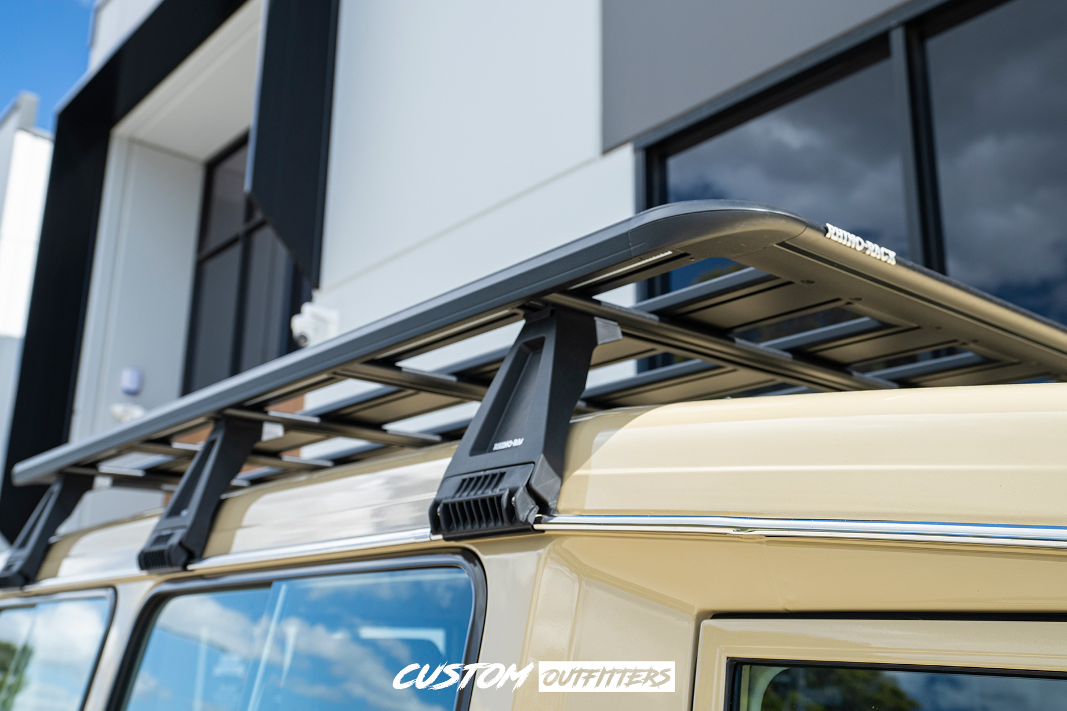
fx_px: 919
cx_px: 534
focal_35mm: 31
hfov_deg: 60.3
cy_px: 356
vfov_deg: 42.3
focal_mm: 31
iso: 100
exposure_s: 1/125
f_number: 5.6
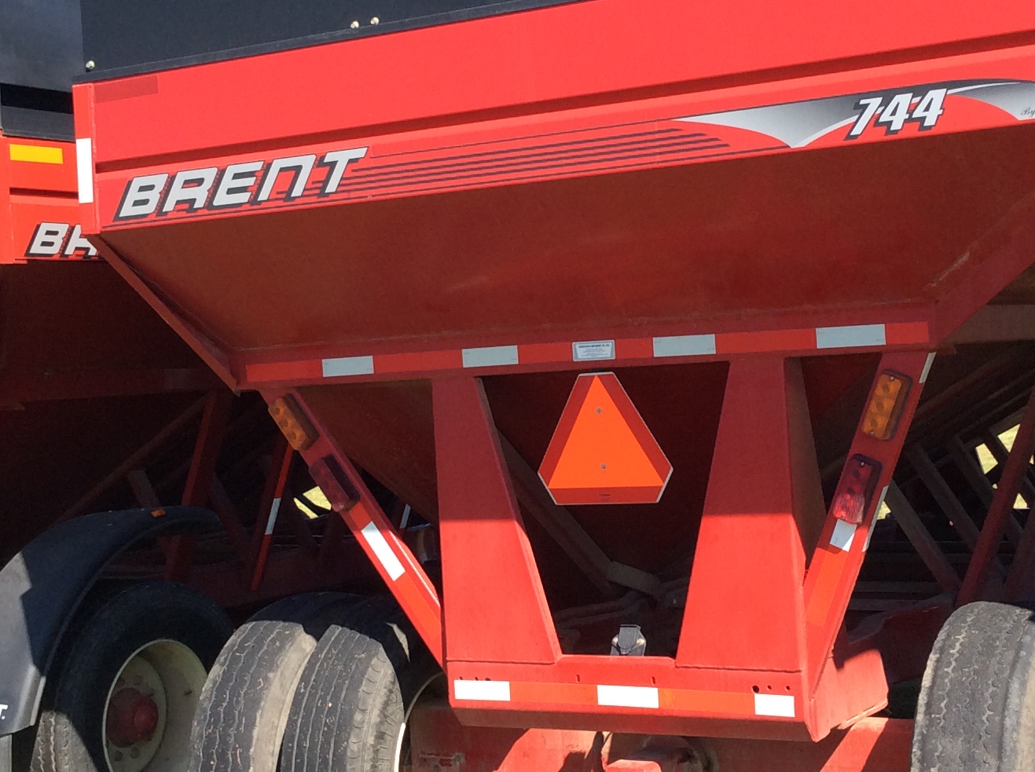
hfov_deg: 30.8
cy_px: 331
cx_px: 523
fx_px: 1880
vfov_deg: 23.2
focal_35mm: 63
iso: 32
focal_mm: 3.3
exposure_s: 1/673
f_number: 2.4
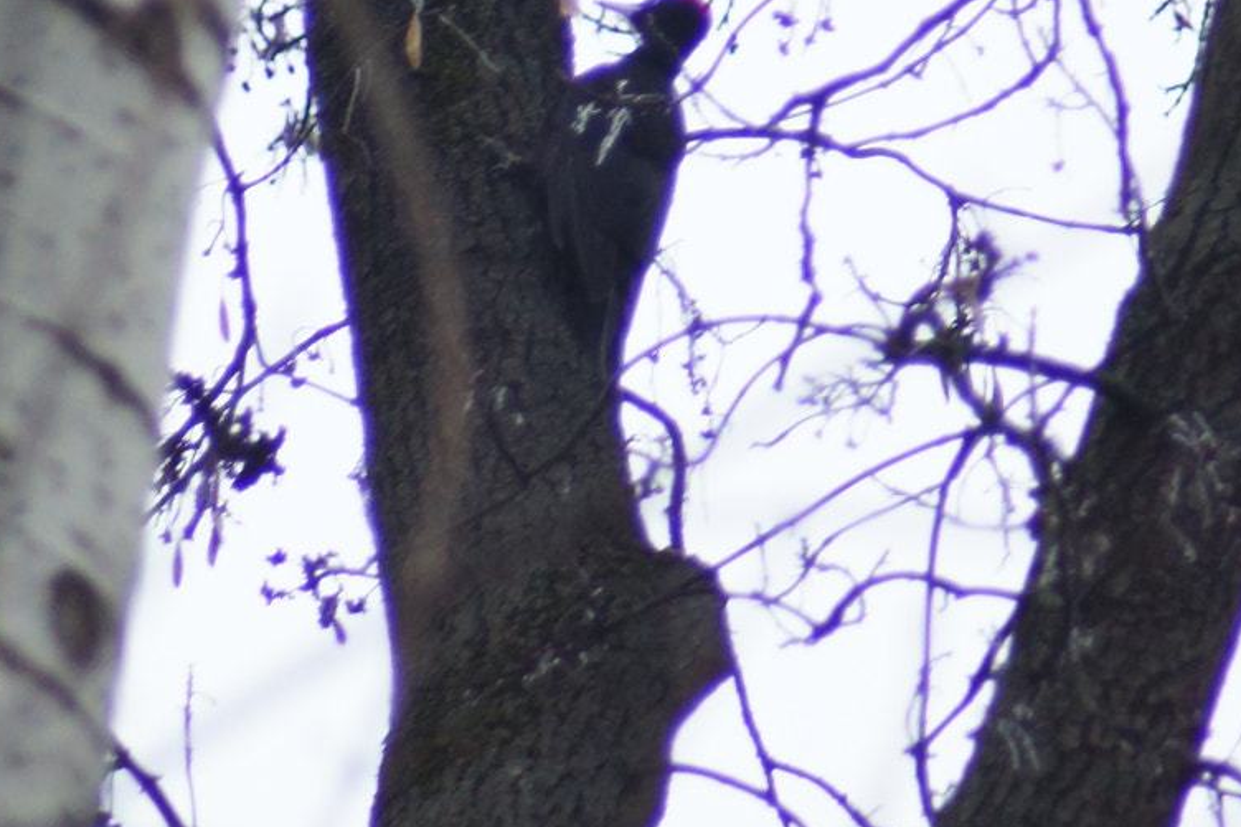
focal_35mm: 858
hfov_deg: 2.4
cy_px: 83
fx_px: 29569
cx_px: 640
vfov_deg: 1.6
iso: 400
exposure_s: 1/40
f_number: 5.6
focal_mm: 210
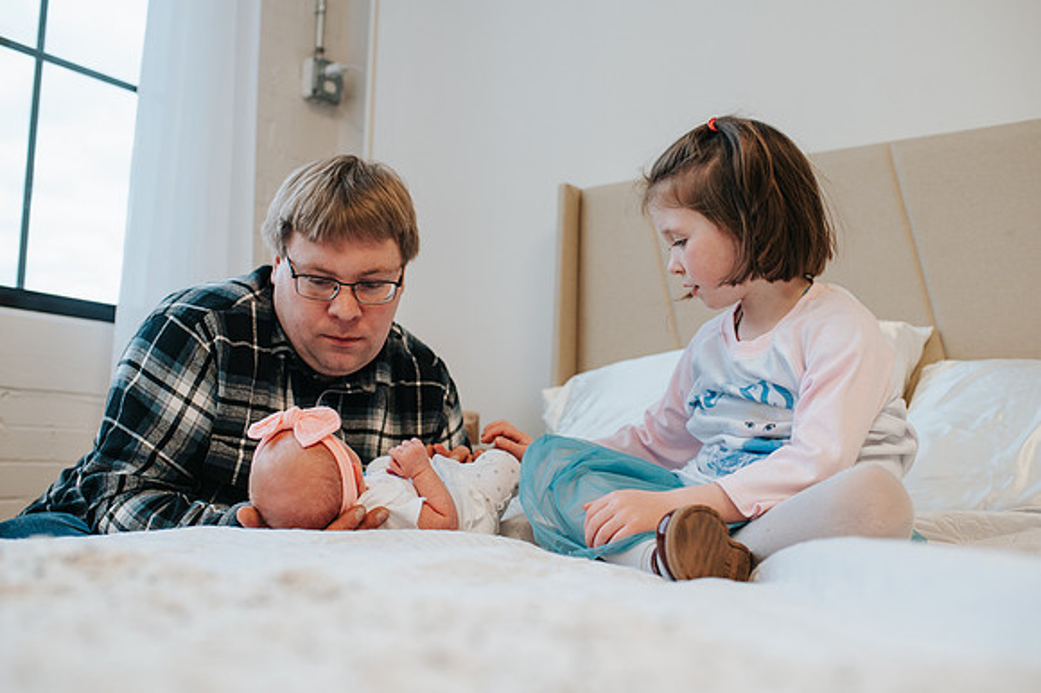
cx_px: 520
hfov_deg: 52.0
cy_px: 346
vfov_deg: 36.0
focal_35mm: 37
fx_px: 1066
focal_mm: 35
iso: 640
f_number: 2.8
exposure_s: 1/400
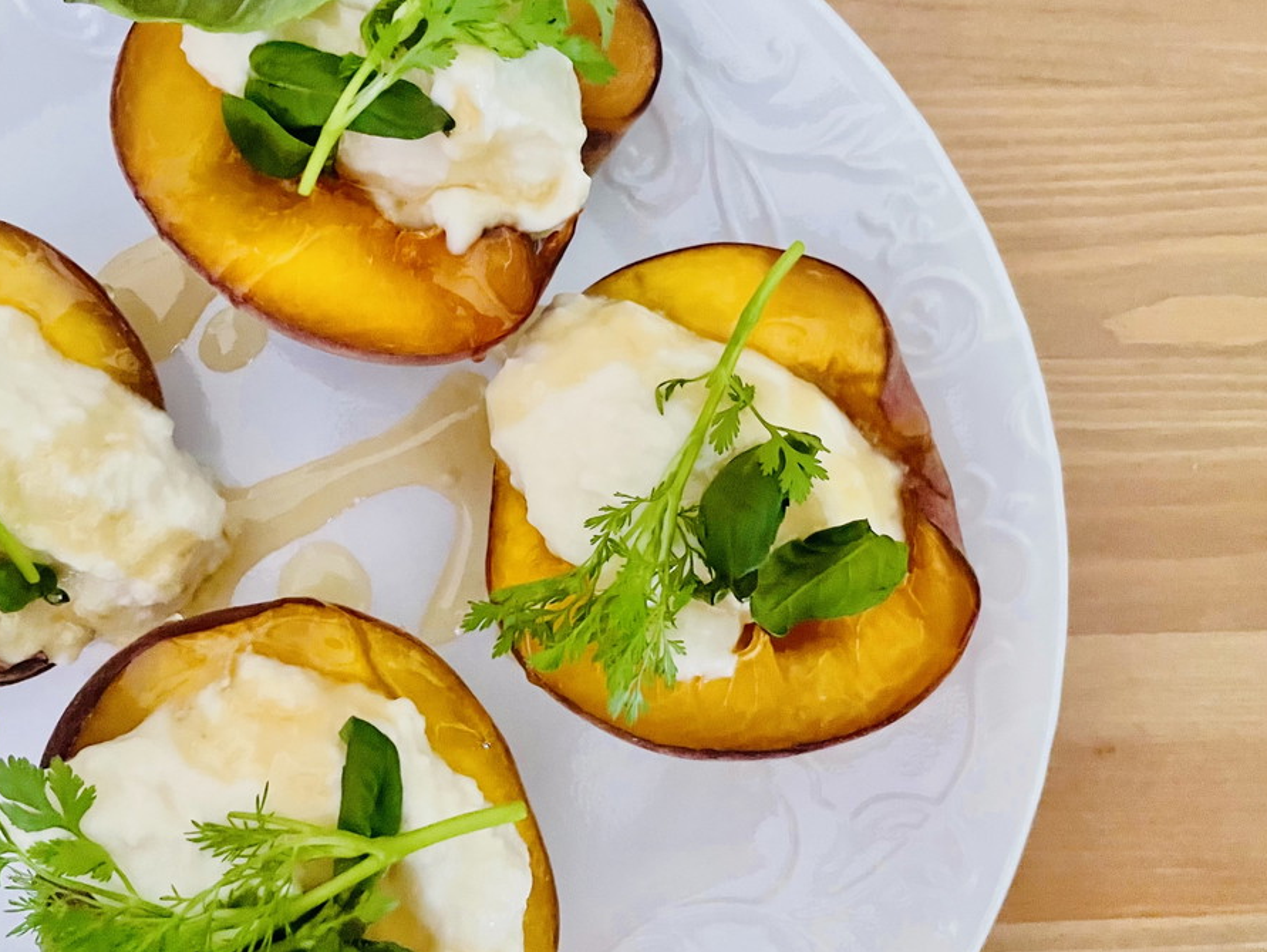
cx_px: 496
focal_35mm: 35
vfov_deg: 40.6
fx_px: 1282
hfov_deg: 52.2
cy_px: 401
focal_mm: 4.2
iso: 640
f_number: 1.6
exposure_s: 1/30
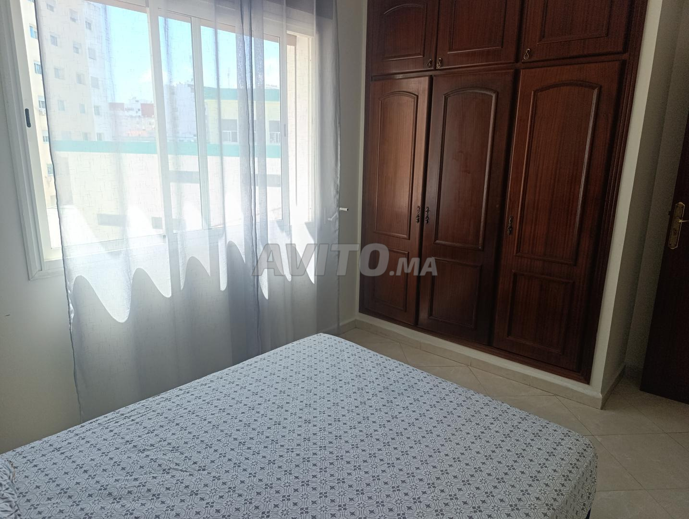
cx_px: 344
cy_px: 260
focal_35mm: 23
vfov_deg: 59.0
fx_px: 458
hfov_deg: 73.8
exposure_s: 1/100
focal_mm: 6.14
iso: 80
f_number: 1.6
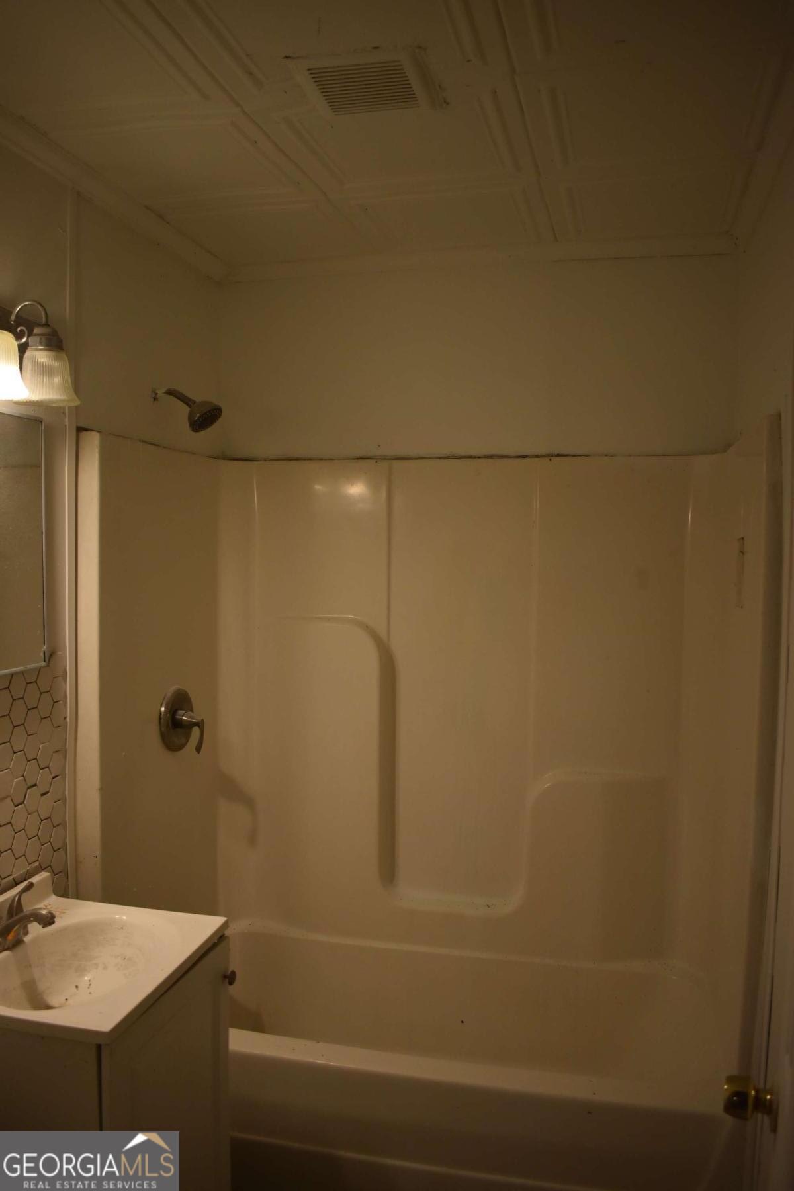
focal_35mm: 27
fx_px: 893
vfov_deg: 67.4
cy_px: 596
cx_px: 397
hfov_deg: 47.9
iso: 640
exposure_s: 1/250
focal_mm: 18
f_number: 3.5
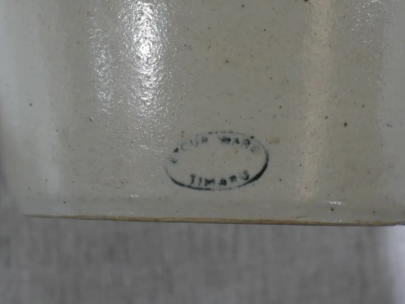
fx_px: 866
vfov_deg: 19.9
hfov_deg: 26.3
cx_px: 222
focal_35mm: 74
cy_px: 131
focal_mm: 32
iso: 1000
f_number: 5.4
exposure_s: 1/80
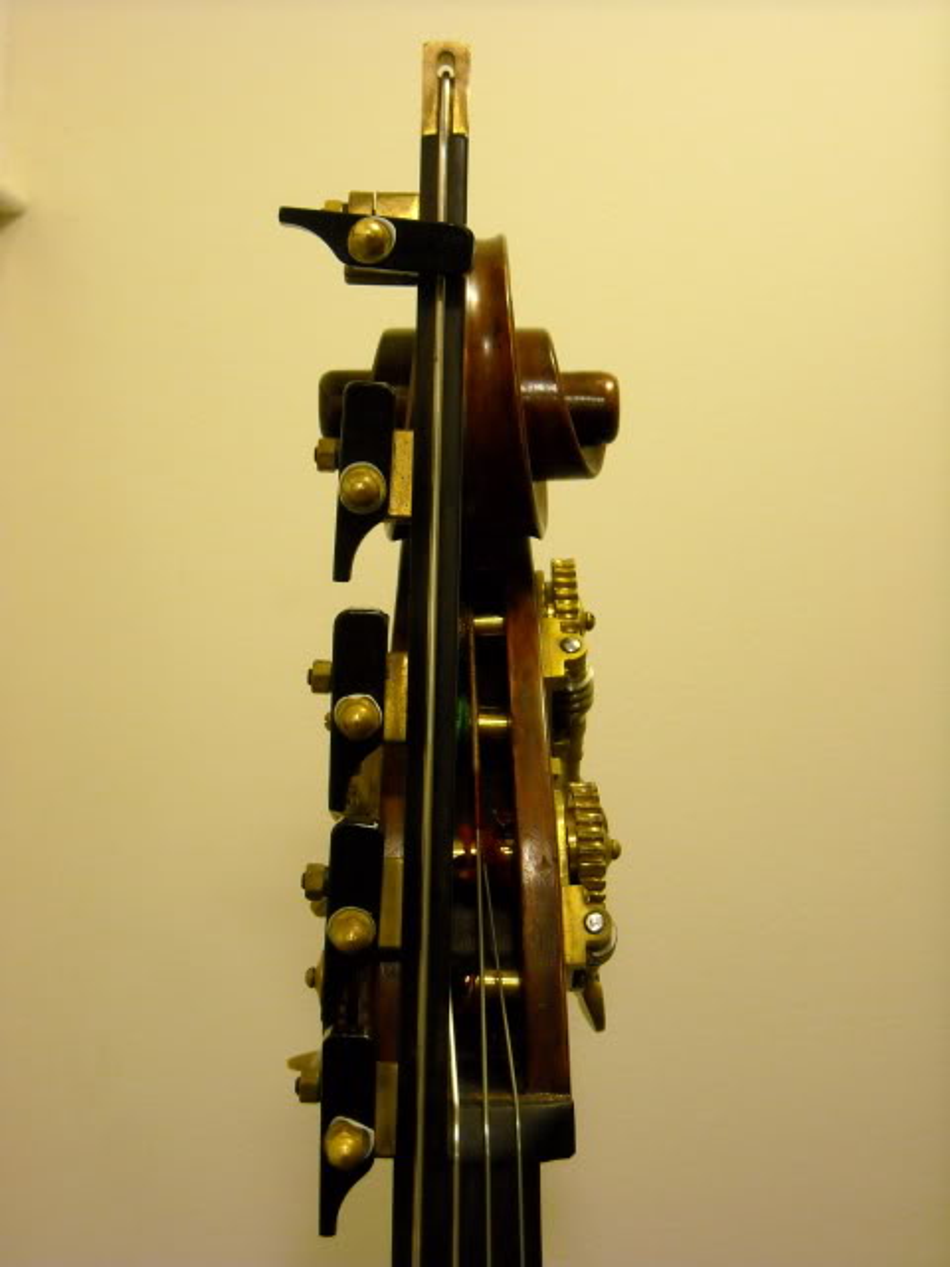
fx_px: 2781
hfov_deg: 19.4
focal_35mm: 76
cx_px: 475
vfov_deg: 25.7
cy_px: 634
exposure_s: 1/60
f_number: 3.9
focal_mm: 12.3
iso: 366
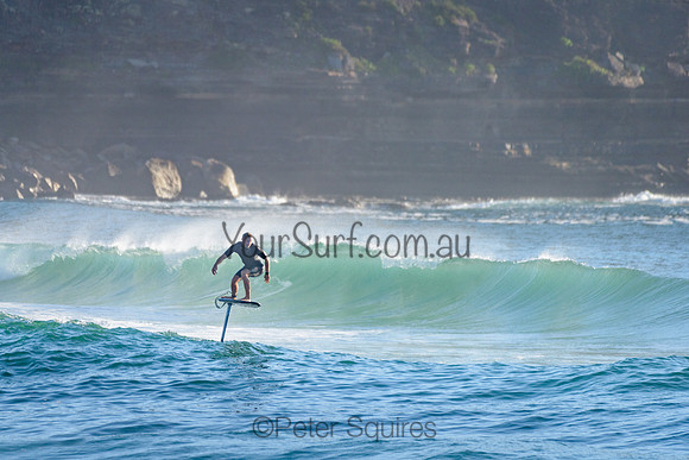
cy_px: 182
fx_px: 11730
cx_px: 272
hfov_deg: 3.4
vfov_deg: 2.2
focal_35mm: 613
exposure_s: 1/2000
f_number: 5.6
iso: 320
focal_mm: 500
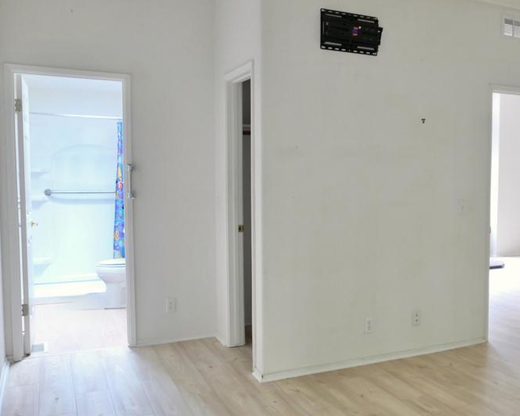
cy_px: 218
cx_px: 382
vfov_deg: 41.2
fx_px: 554
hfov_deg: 48.6
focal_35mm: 36
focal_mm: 10.9
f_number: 1.7
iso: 1250
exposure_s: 1/60
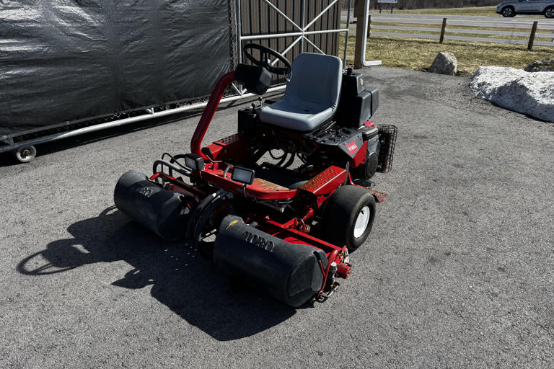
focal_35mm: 26
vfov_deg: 49.6
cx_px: 279
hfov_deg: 69.4
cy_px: 182
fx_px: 400
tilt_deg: -25.8
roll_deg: -0.1
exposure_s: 1/2174
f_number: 1.78
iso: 80
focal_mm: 6.76
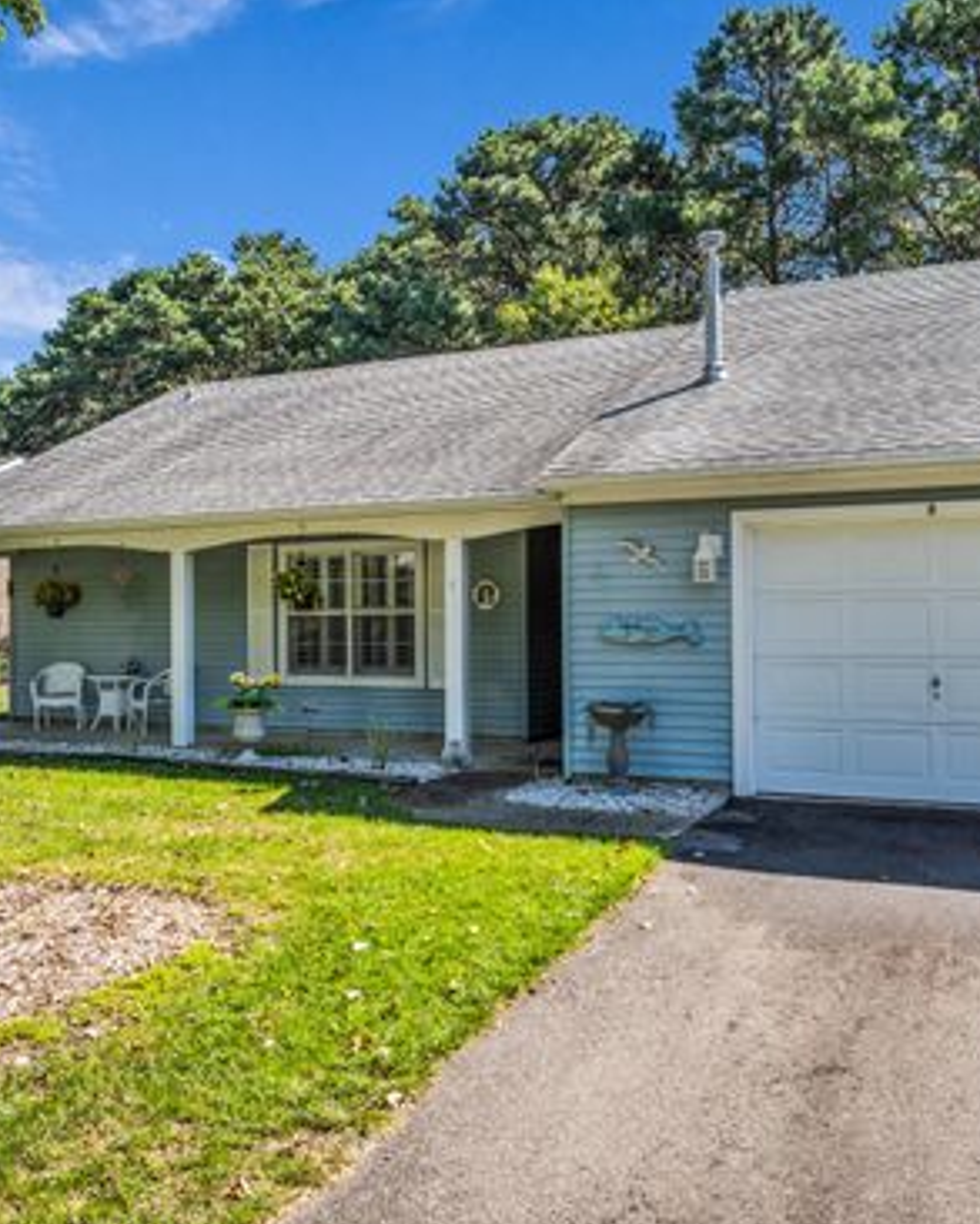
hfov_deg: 45.8
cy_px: 619
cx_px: 475
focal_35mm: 32
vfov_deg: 55.6
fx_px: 1160
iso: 110
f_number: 2.8
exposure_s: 1/120
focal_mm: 12.29
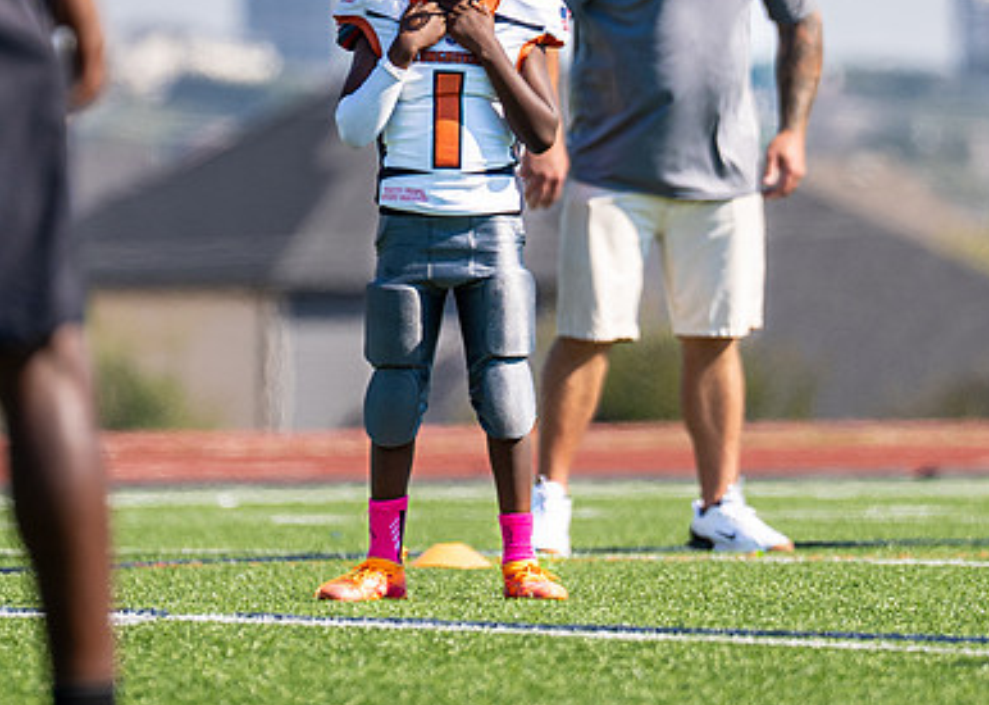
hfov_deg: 3.3
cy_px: 9
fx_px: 16979
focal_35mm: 605
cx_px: 448
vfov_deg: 2.4
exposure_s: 1/2000
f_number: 2.8
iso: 100
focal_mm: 200
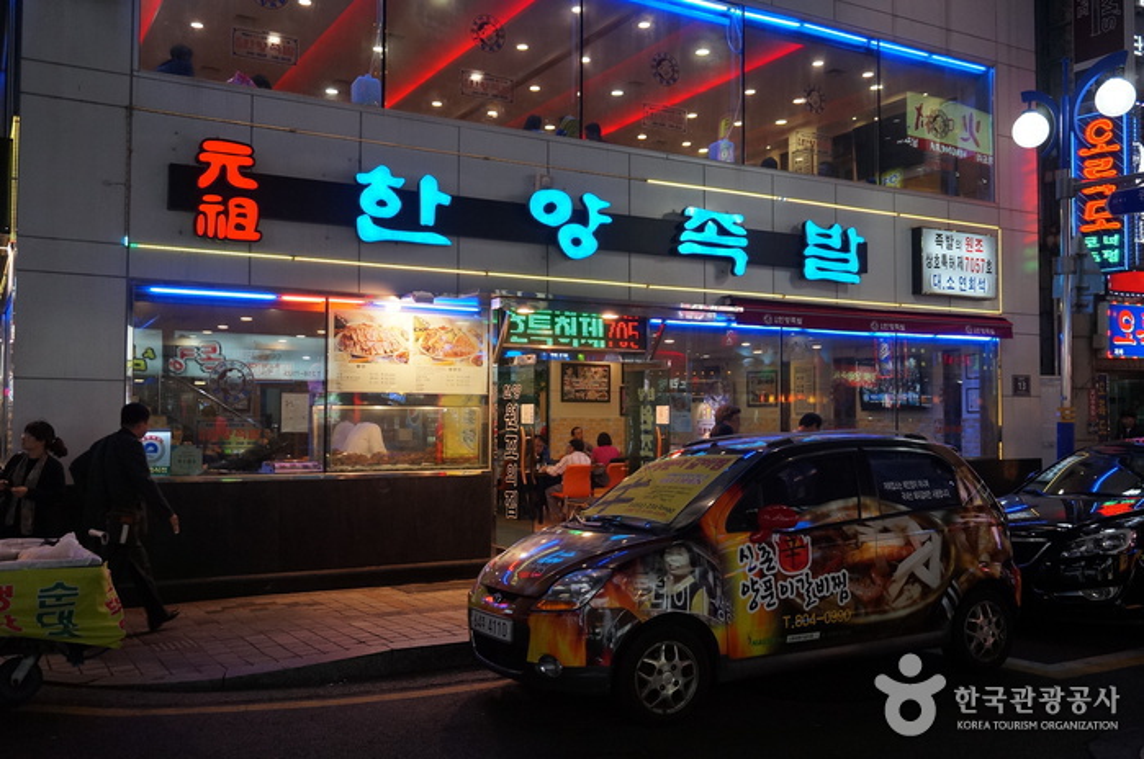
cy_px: 380
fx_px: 1047
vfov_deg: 39.9
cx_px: 572
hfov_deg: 57.3
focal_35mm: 33
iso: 640
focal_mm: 22
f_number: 4
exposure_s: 1/160
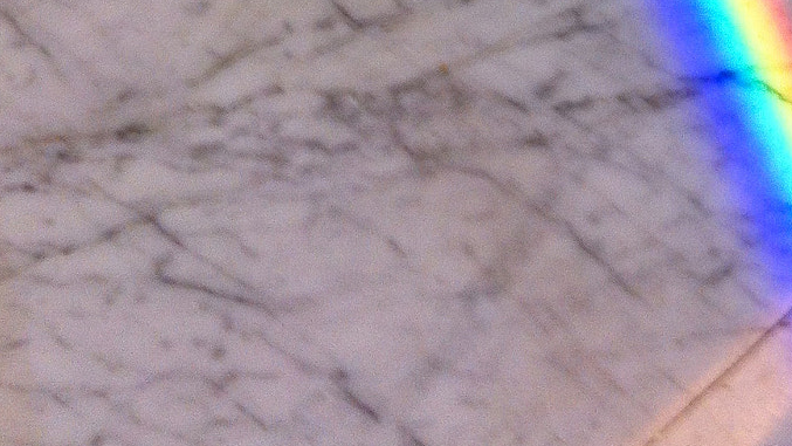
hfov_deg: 23.4
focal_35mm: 90
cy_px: -287
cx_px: 609
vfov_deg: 12.6
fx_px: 1890
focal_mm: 3.85
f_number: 2.8
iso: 80
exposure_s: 1/20
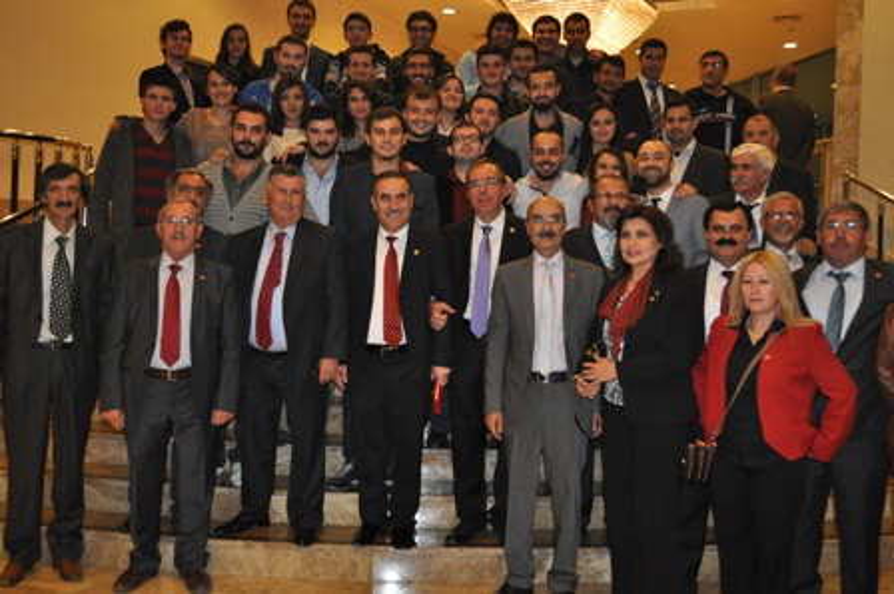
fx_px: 893
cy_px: 297
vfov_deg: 36.8
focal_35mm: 36
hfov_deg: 53.2
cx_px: 447
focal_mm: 24
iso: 800
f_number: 4
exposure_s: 1/60
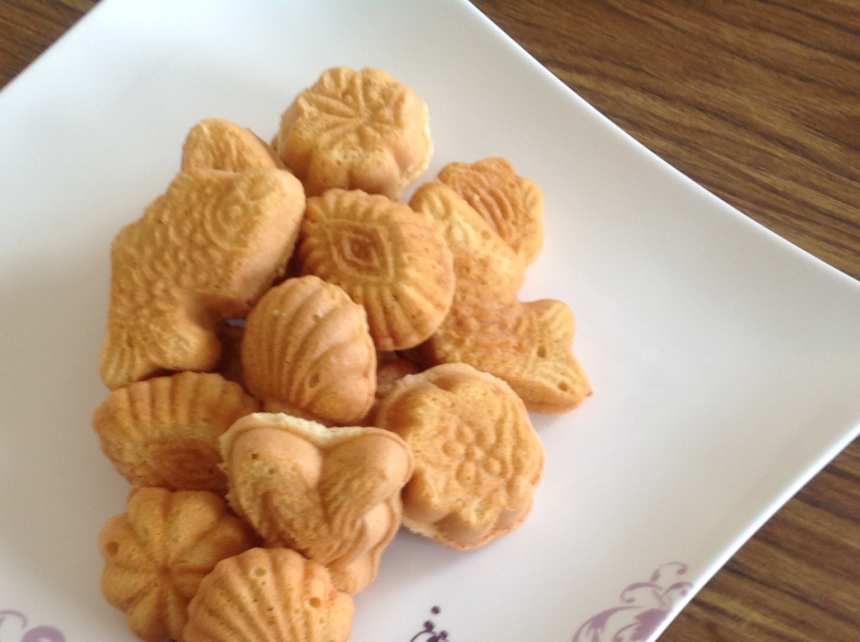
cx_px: 366
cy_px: 538
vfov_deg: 24.2
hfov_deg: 32.7
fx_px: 1463
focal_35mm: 59
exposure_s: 1/24
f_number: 2.4
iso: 64
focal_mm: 4.28
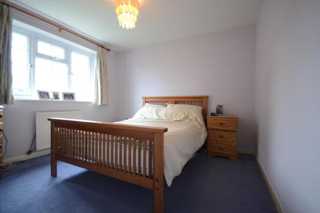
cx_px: 160
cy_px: 106
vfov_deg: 77.4
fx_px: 133
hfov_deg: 100.4
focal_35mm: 15
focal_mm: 10
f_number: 4
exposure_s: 1/30
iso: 800
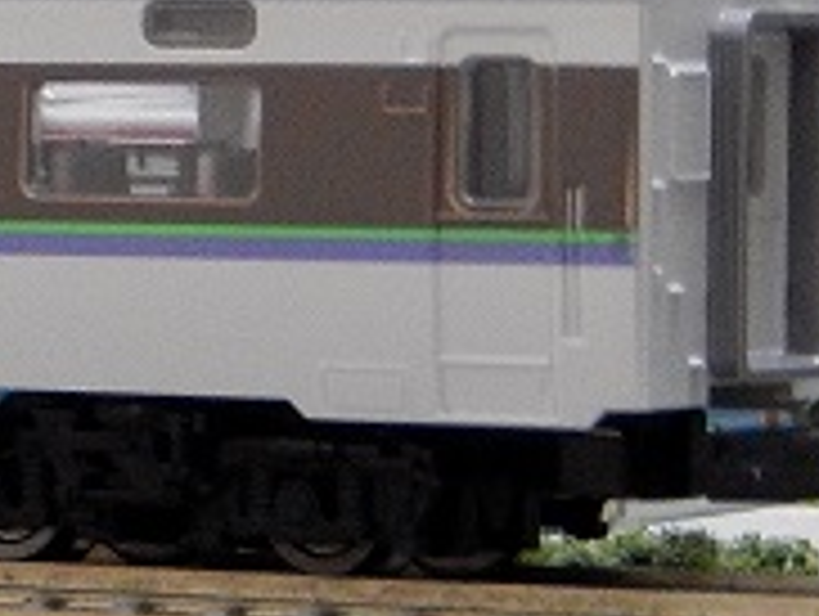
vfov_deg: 4.1
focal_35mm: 365
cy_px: 155
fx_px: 8647
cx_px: -644
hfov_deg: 5.3
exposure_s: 1/15
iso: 800
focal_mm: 17
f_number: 5.2
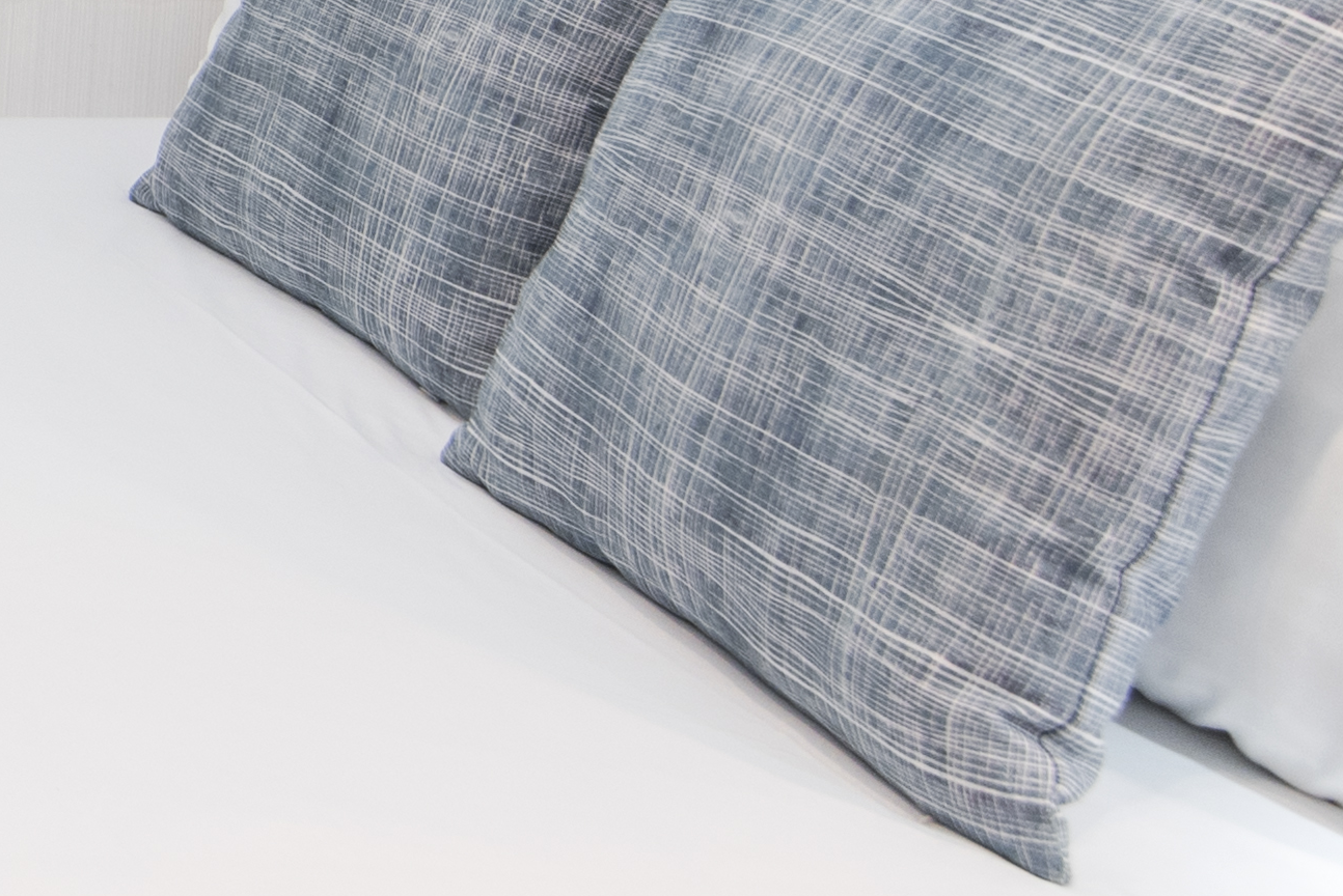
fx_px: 2762
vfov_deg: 17.2
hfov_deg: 20.4
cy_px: -320
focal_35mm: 74
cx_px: -1002
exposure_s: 1/25
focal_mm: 16
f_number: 6.3
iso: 250
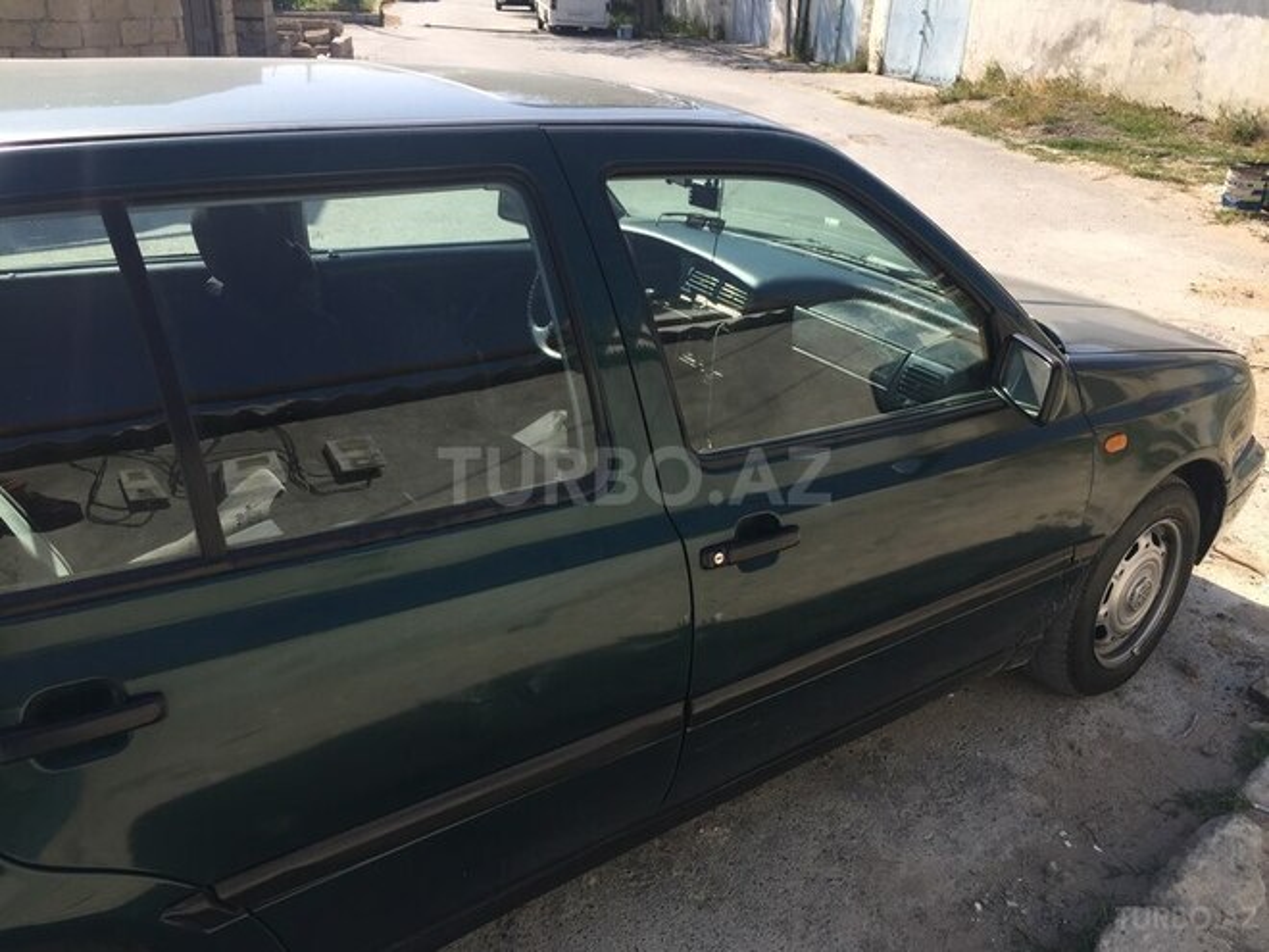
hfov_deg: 61.7
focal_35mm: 29
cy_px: 476
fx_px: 1063
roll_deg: -3.1
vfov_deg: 48.2
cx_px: 634
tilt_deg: -24.9
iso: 32
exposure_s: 1/1014
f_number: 2.2
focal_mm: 4.15
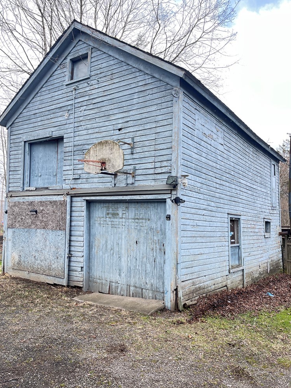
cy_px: 189
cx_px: 142
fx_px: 303
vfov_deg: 65.3
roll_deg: -1.4
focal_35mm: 27
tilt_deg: +7.0
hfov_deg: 51.4
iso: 50
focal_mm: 5.1
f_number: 1.6
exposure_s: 1/358
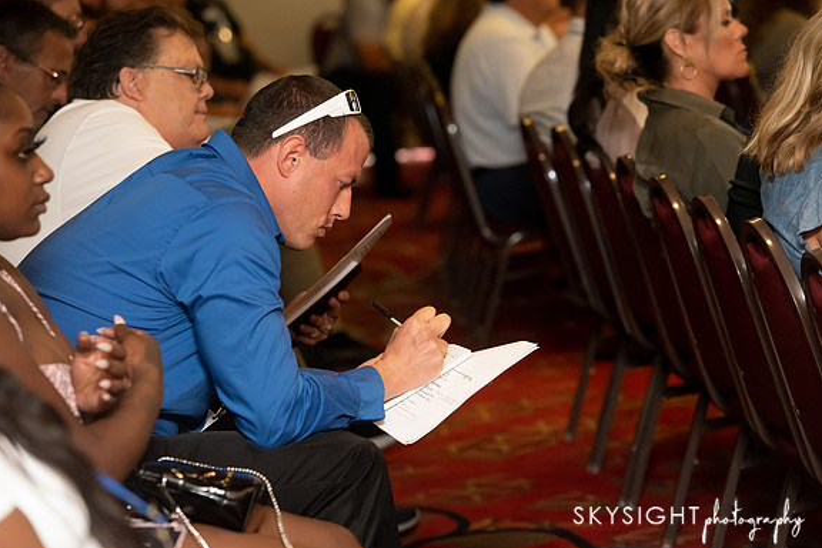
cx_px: 410
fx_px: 3219
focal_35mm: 141
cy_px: 275
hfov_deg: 14.6
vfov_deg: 9.7
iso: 6400
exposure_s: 1/200
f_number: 4
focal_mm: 140
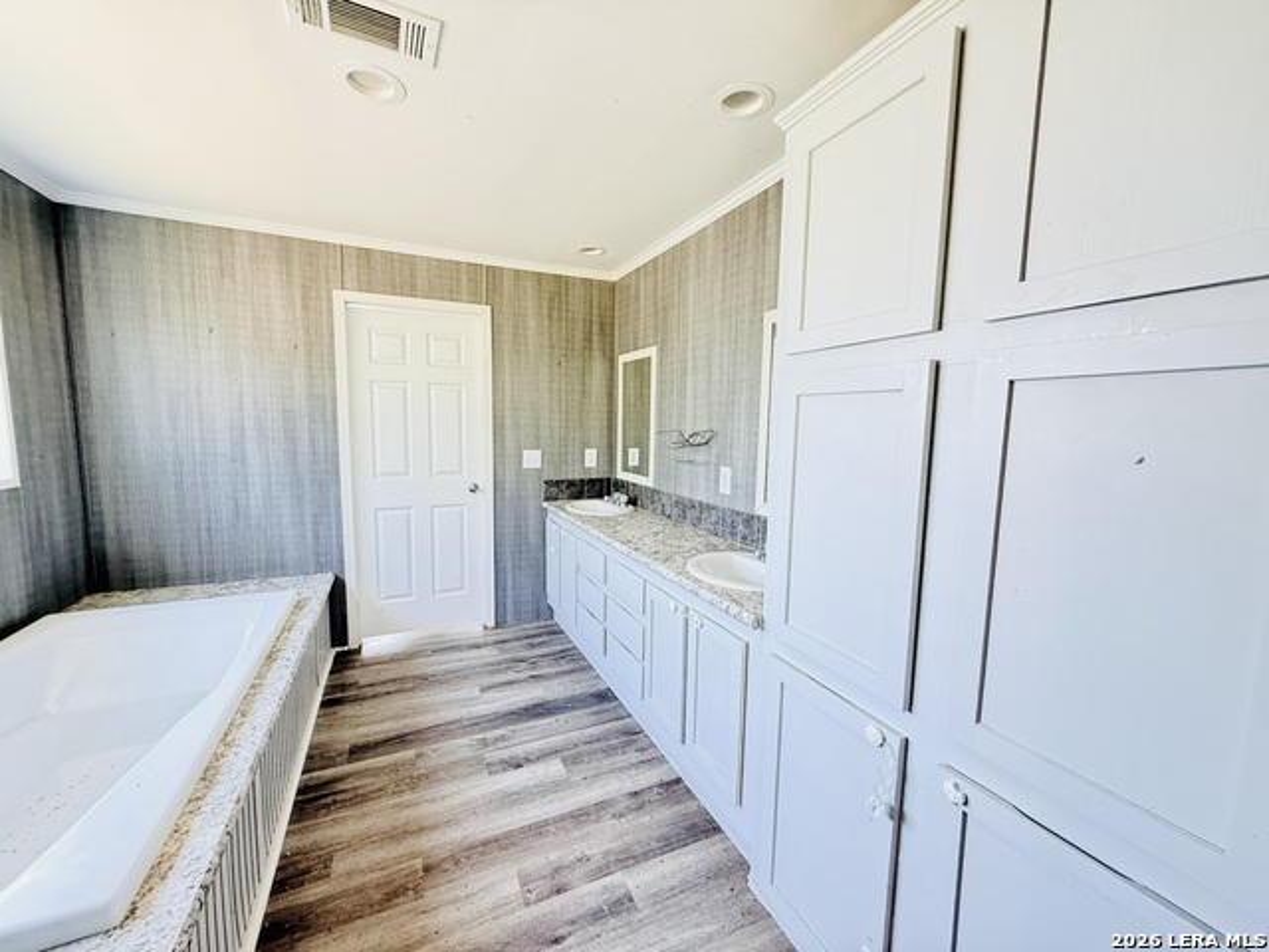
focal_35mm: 14
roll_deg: -0.4
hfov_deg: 102.1
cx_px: 634
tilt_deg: -5.8
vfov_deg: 85.7
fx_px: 513
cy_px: 476
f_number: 2.2
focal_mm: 2.22
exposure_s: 1/120
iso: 500
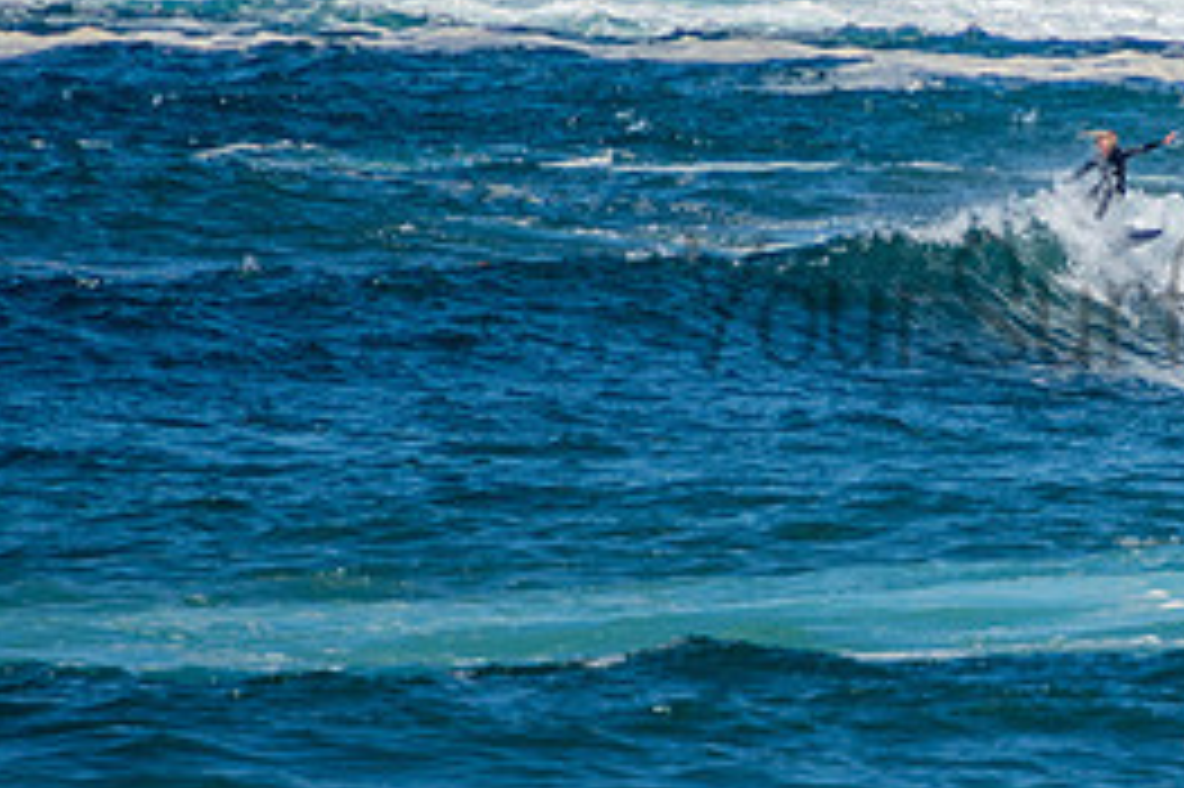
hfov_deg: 1.5
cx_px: 1148
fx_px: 45192
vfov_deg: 1.0
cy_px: 263
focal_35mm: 1375
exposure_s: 1/2000
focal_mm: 400
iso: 320
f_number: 5.6
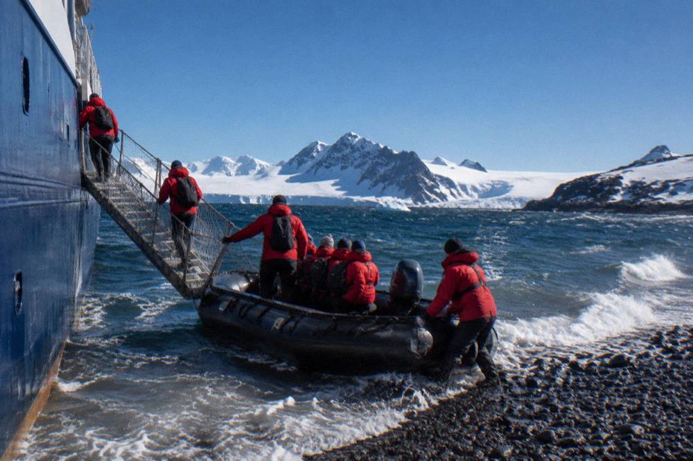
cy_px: 230
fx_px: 1347
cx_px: 346
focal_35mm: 70
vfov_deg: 19.4
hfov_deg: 28.9
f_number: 5.6
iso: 320
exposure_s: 1/500
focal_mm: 70
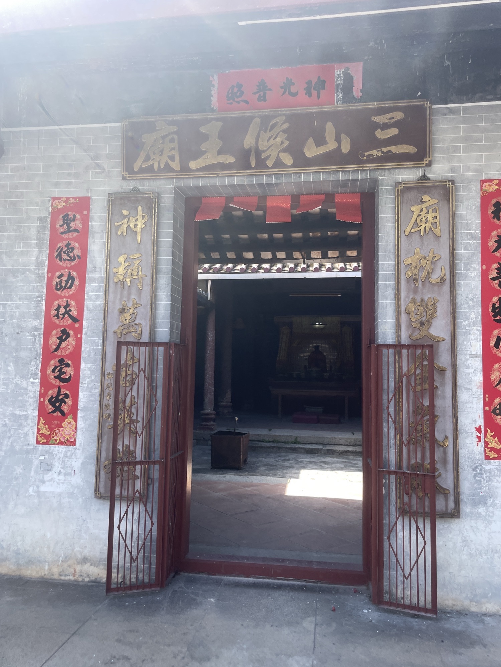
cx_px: 250
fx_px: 502
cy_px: 334
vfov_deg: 67.3
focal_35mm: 26
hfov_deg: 53.1
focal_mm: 4.2
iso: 32
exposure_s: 1/622
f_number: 1.6
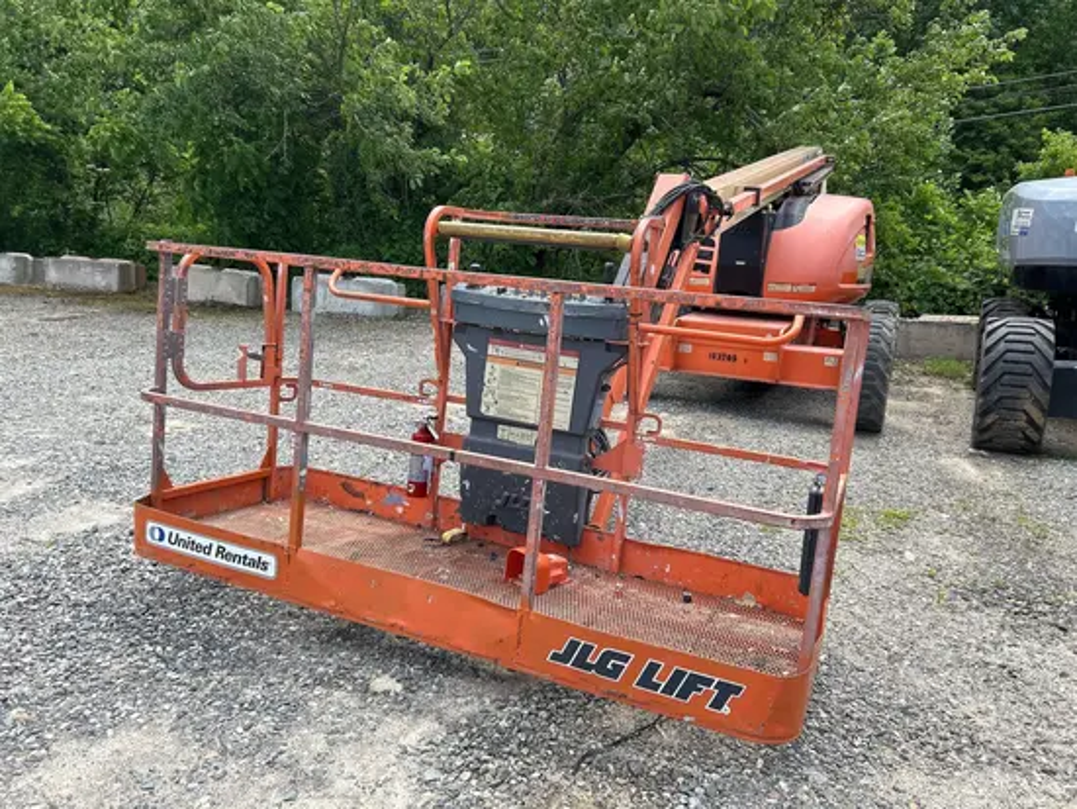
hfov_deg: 67.3
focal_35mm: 26
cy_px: 404
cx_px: 538
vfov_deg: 53.1
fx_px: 809
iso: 50
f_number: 1.5
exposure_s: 1/1280
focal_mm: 5.7
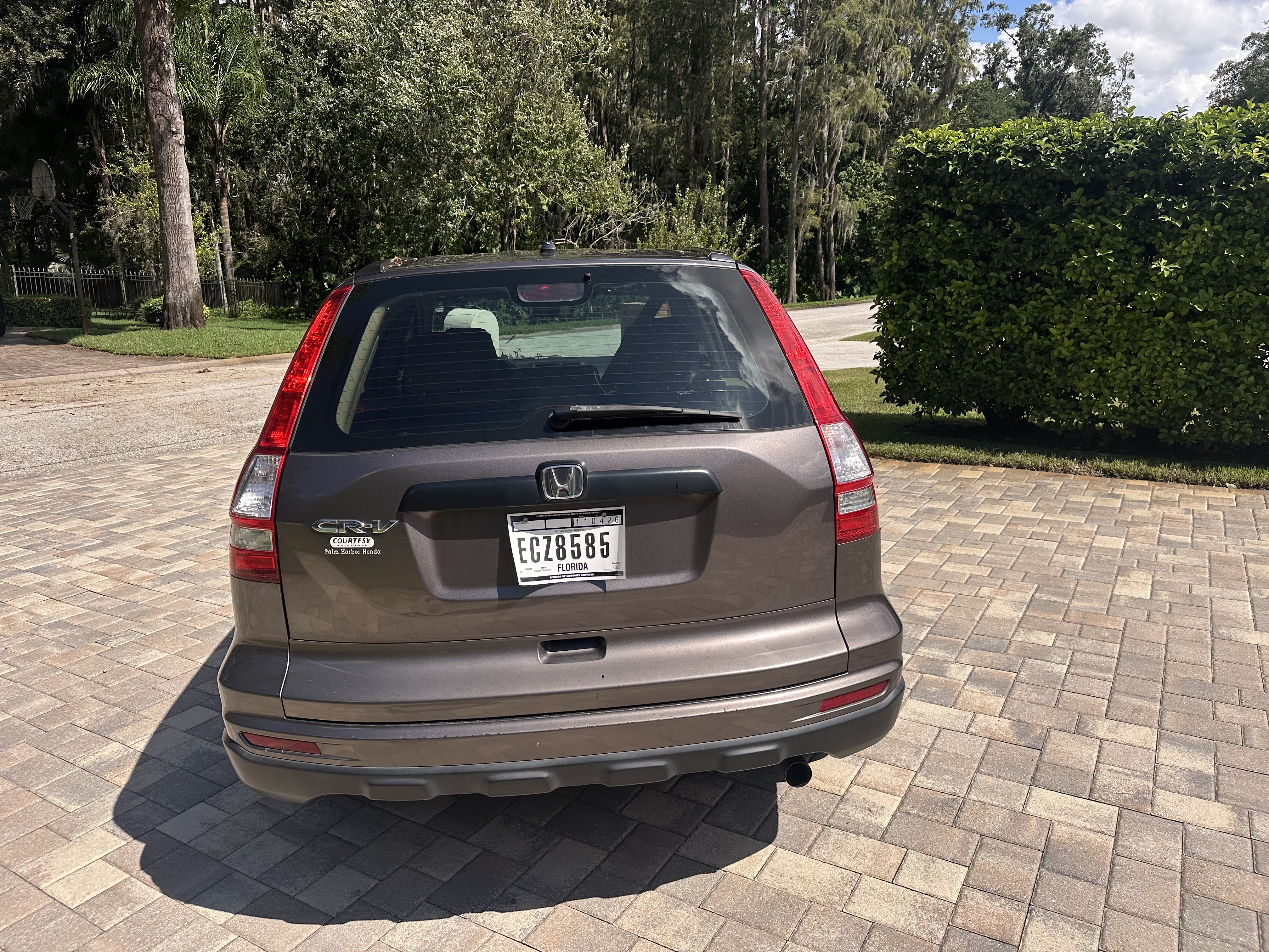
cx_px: 634
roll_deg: +0.4
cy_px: 476
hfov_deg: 71.6
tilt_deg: -12.6
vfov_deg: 56.8
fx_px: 880
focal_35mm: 24
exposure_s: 1/8197
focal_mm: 6.86
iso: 80
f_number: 1.78
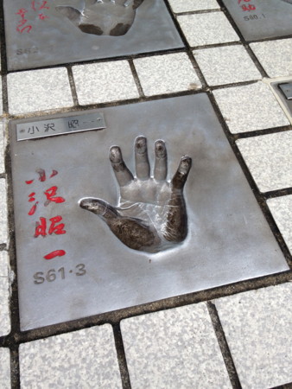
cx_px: 146
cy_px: 194
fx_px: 393
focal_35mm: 35
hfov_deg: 40.7
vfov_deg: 52.6
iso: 50
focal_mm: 4.28
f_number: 2.4
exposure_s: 1/464
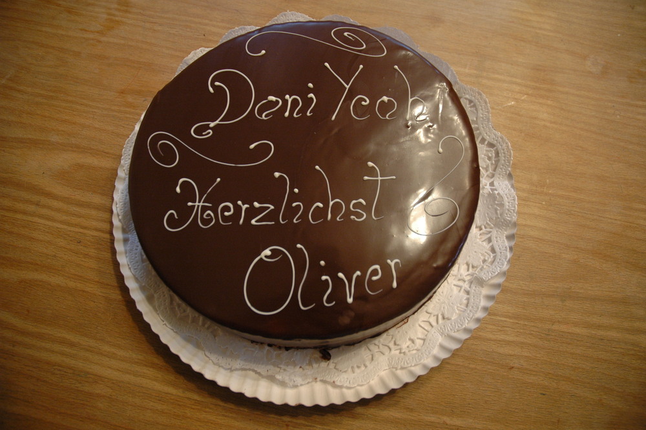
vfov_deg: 47.9
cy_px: 215
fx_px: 484
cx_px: 323
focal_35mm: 27
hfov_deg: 67.4
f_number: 3.5
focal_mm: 18
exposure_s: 1/30
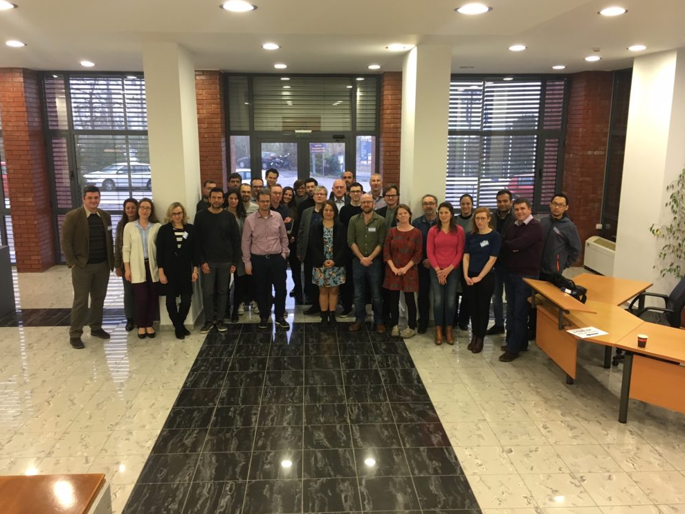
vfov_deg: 46.8
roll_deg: +0.3
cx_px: 336
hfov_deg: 60.0
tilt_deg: -13.3
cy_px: 249
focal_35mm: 30
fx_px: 594
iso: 125
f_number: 2.2
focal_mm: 4.15
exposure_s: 1/33
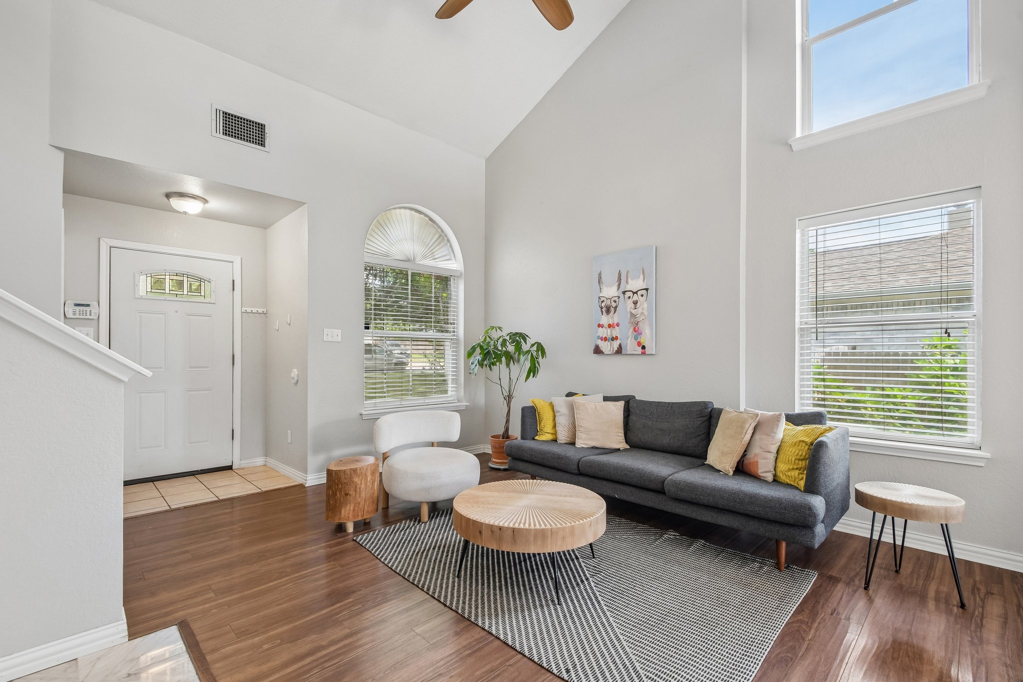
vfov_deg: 77.3
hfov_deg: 100.4
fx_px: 426
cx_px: 512
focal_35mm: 15
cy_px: 341
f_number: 8
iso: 400
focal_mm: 10
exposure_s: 1/8
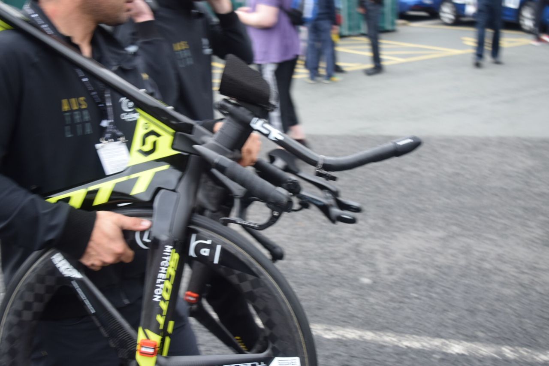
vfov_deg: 31.9
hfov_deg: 46.4
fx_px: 640
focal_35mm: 42
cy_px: 183
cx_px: 274
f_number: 5.6
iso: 400
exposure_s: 1/125
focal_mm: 28
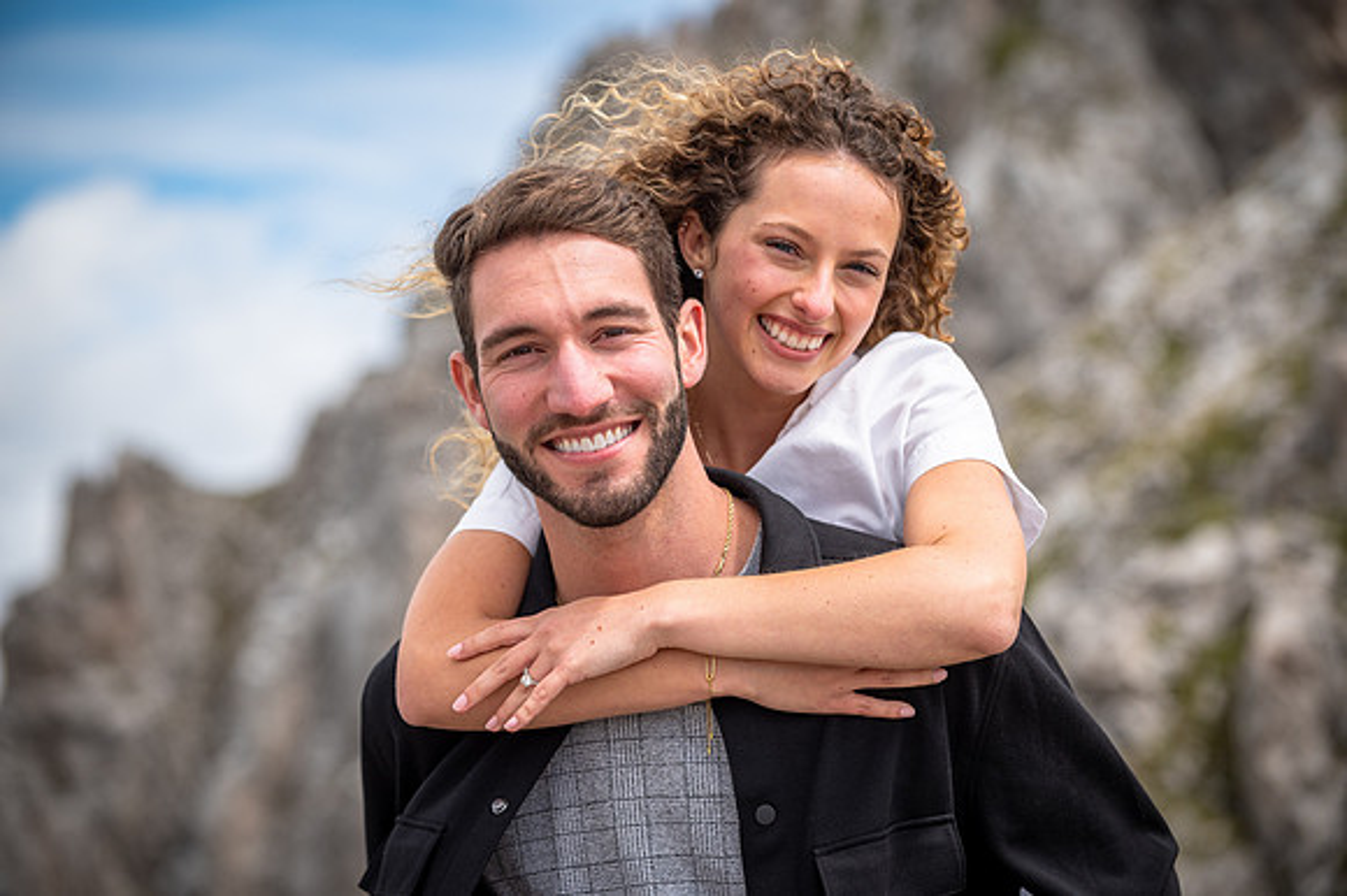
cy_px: 448
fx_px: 4113
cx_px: 674
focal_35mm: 110
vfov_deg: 12.4
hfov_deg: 18.6
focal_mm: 110
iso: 100
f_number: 4
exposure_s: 1/1250
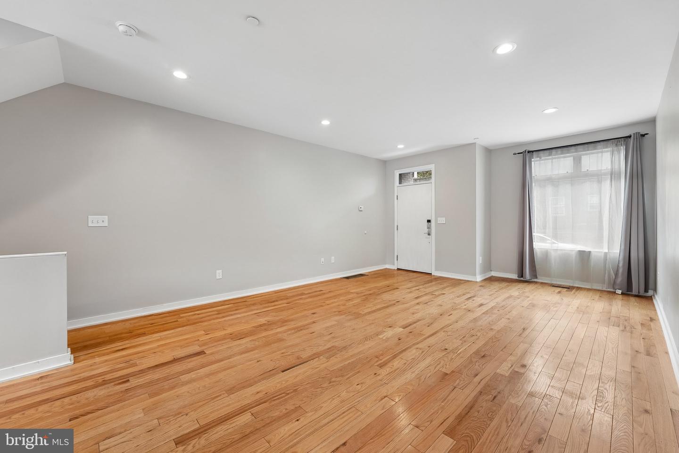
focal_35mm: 14
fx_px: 264
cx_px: 340
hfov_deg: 104.3
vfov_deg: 81.2
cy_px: 226
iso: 500
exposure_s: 1/15
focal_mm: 14
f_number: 8
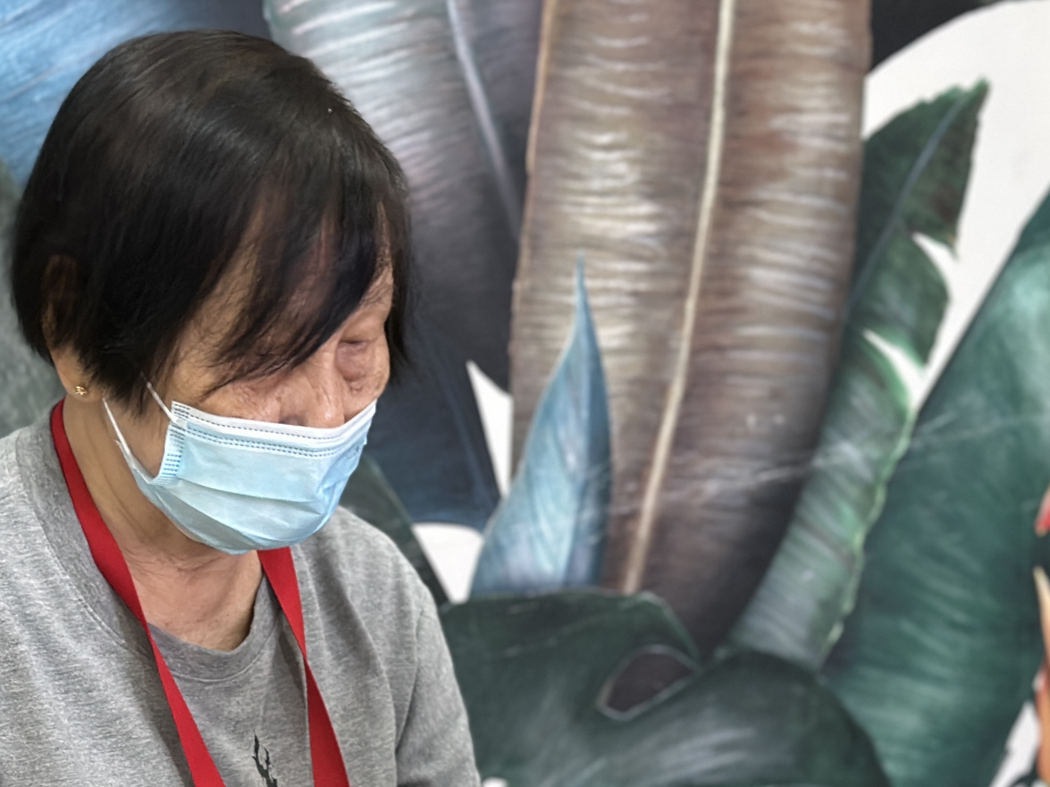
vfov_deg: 14.9
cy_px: 698
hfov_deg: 20.0
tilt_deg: -15.9
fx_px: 2972
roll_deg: +2.5
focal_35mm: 98
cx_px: 502
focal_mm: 6.86
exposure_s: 1/33
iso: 320
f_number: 1.78
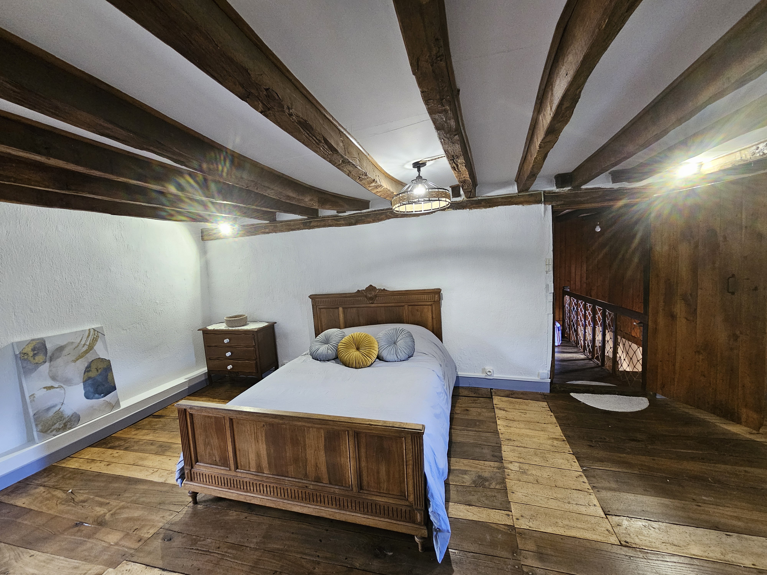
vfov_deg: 89.9
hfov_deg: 106.2
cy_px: 288
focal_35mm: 13
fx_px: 288
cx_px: 384
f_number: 2.2
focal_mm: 2.2
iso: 400
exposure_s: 1/33
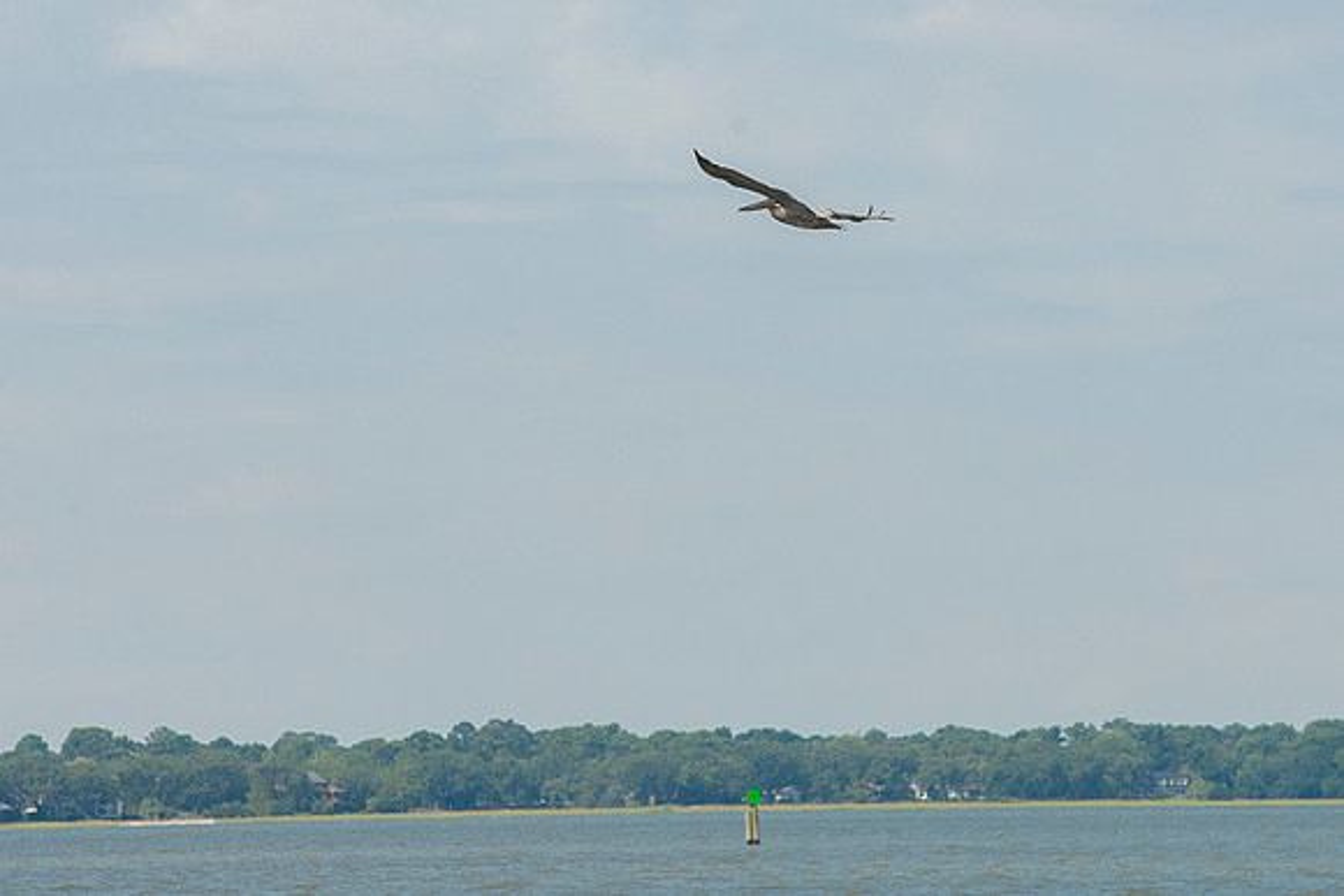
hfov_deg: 6.5
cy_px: 222
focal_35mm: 318
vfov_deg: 4.3
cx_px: 806
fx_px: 11863
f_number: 10
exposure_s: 1/1600
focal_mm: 200
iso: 800
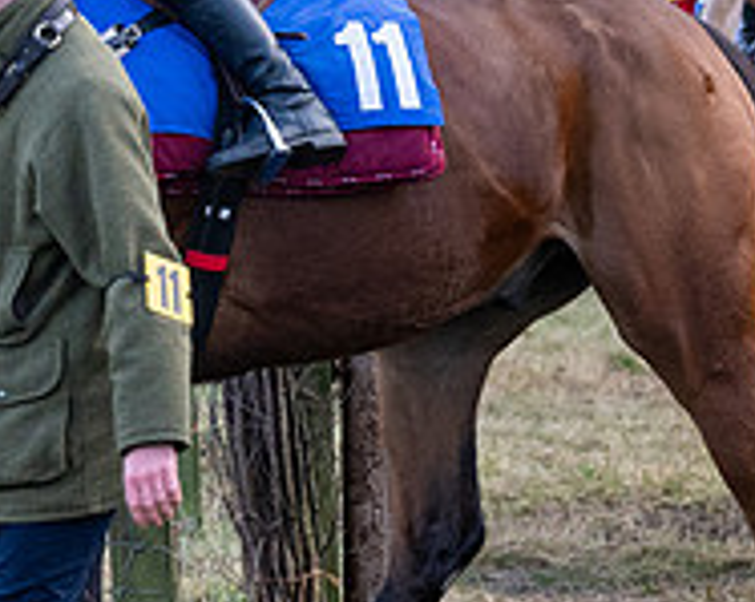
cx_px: 256
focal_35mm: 421
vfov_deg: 3.7
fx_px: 9393
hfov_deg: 4.6
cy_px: 129
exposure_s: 1/400
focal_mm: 83
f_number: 4
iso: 1000
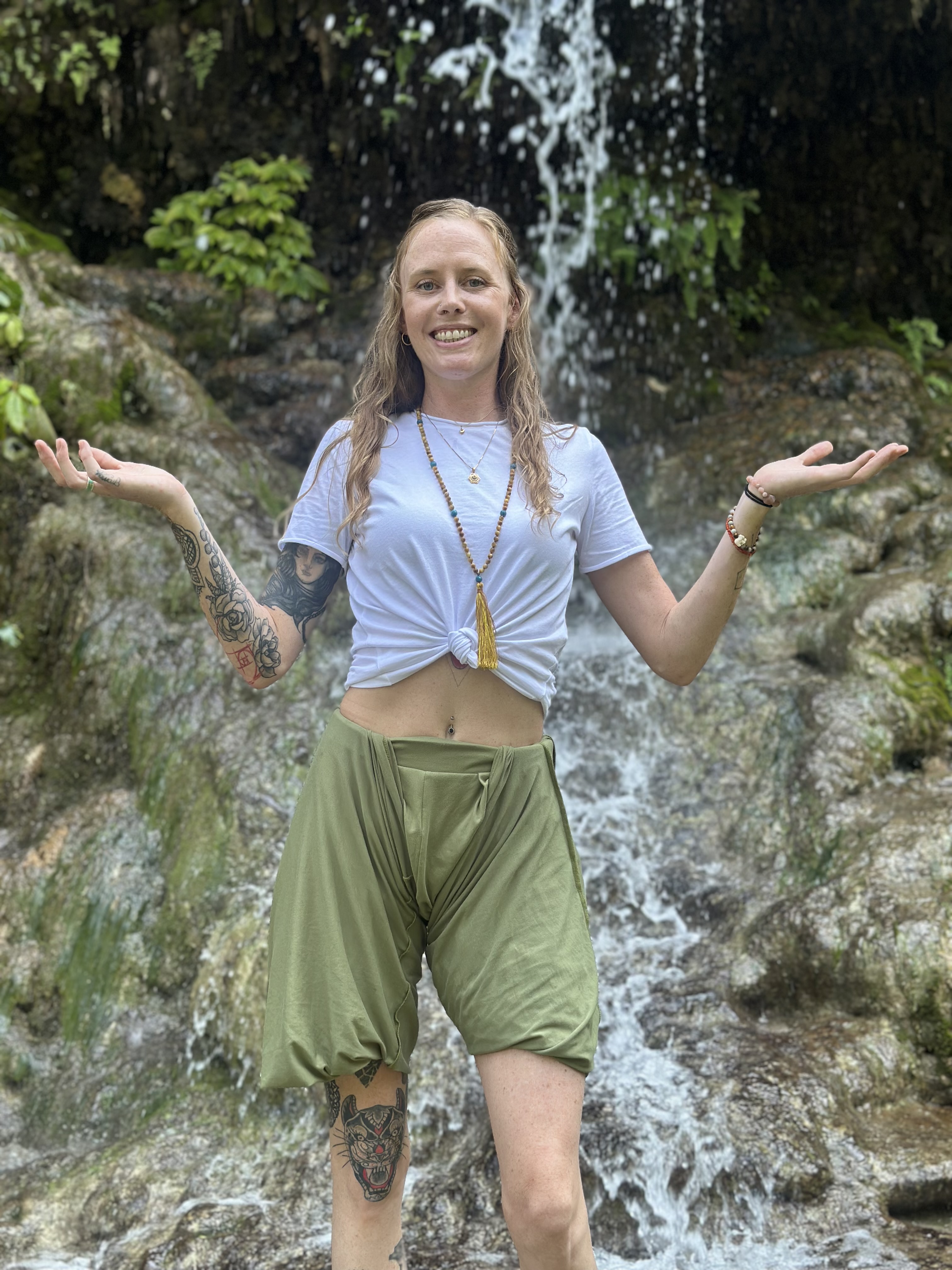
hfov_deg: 30.3
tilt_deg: +3.9
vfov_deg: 39.7
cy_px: 635
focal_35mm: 48
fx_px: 1760
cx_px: 476
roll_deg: -0.3
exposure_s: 1/234
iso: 80
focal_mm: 6.86
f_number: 1.78
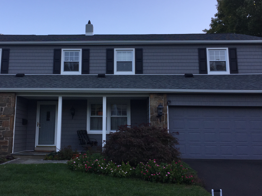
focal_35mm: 37
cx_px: 106
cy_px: 84
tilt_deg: +10.4
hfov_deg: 49.8
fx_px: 280
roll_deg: -0.8
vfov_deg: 38.6
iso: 32
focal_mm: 4.15
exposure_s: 1/412
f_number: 2.2
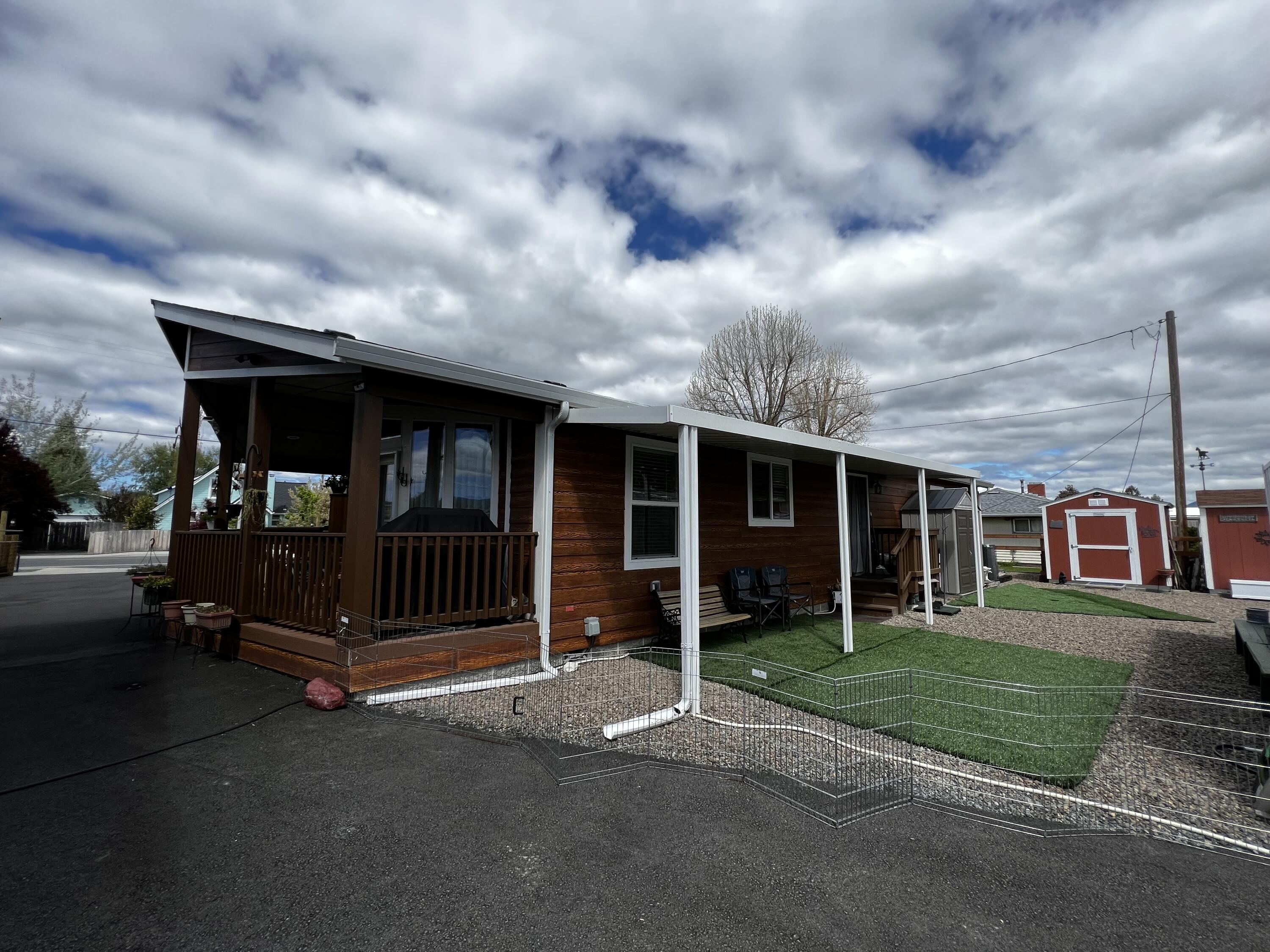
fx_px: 477
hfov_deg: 106.2
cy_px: 476
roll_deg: -0.2
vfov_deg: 89.9
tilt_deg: +5.9
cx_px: 635
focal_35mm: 13
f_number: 1.8
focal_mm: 1.57
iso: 32
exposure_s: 1/2179
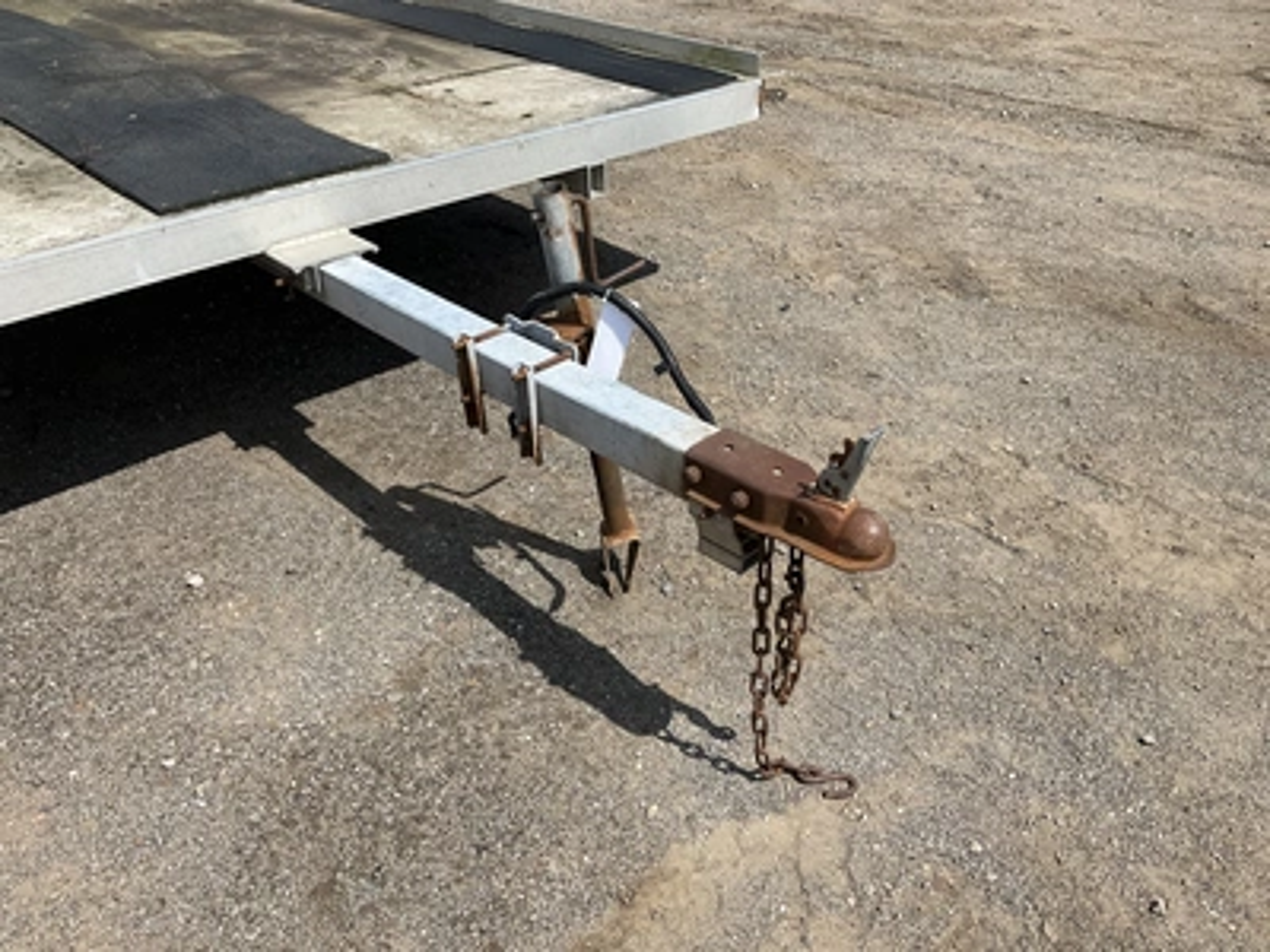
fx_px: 1064
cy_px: 476
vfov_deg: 48.2
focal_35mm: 29
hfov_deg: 61.7
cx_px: 635
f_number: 1.8
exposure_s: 1/2667
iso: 25
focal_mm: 3
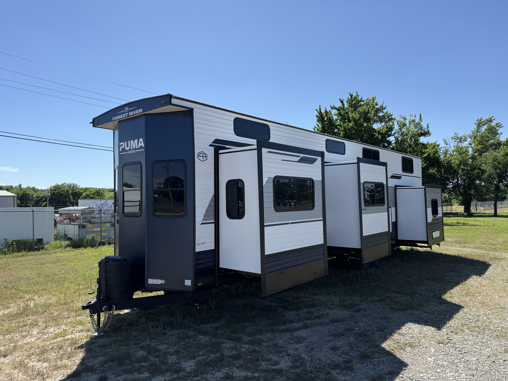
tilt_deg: +0.4
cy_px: 190
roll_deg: +0.7
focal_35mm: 24
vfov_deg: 56.8
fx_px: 352
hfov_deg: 71.6
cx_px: 254
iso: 80
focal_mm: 6.76
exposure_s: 1/4405
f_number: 1.78
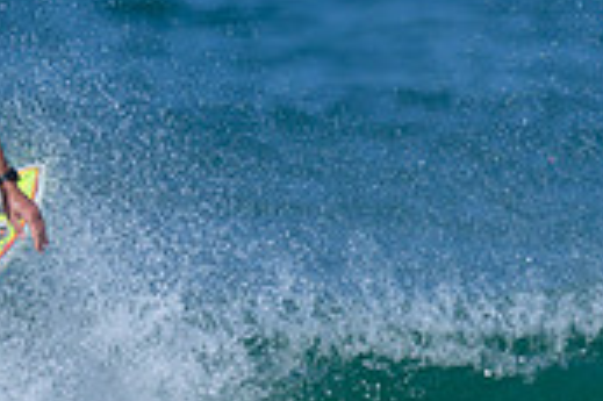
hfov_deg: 0.6
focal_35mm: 3687
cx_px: -82
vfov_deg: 0.4
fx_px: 61698
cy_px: 458
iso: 250
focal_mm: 800
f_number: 6.3
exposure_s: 1/2000
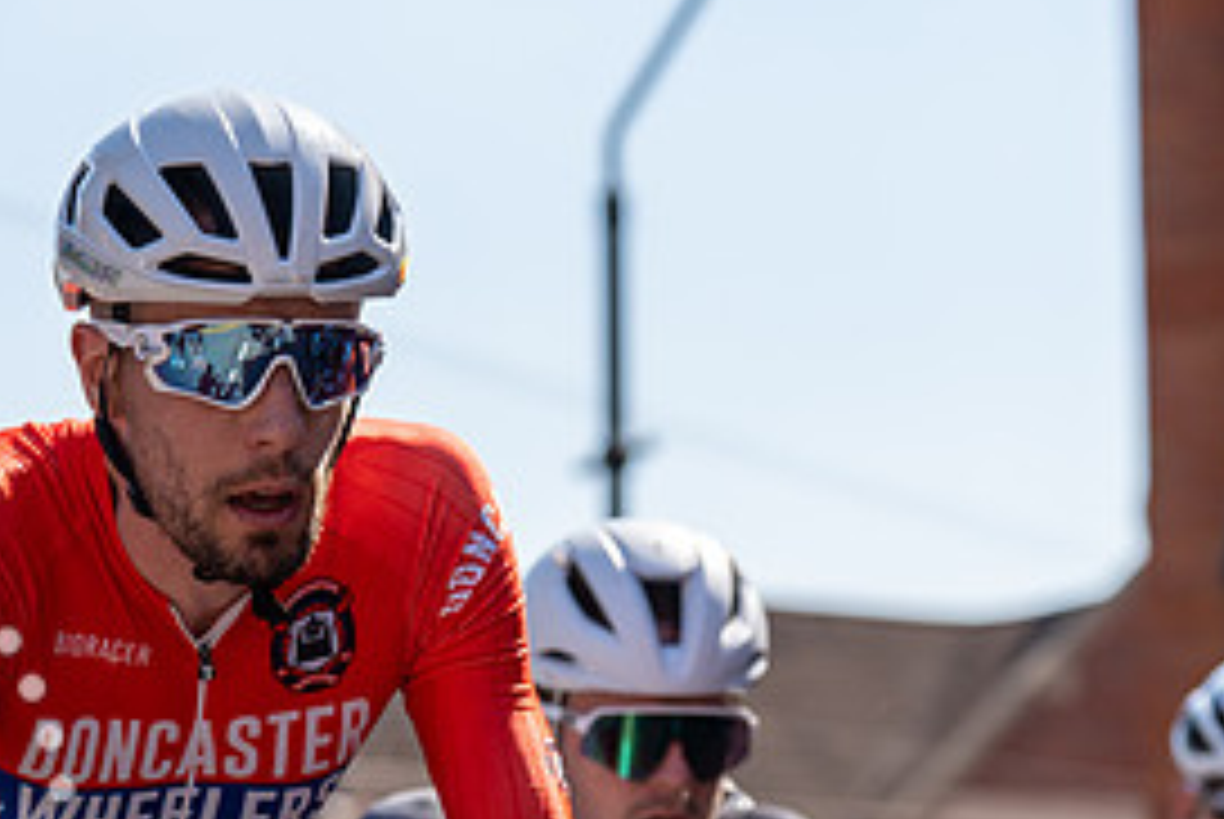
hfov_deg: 11.5
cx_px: 356
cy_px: 619
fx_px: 6092
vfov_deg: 7.7
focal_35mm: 179
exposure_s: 1/1000
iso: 100
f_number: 3.5
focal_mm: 84
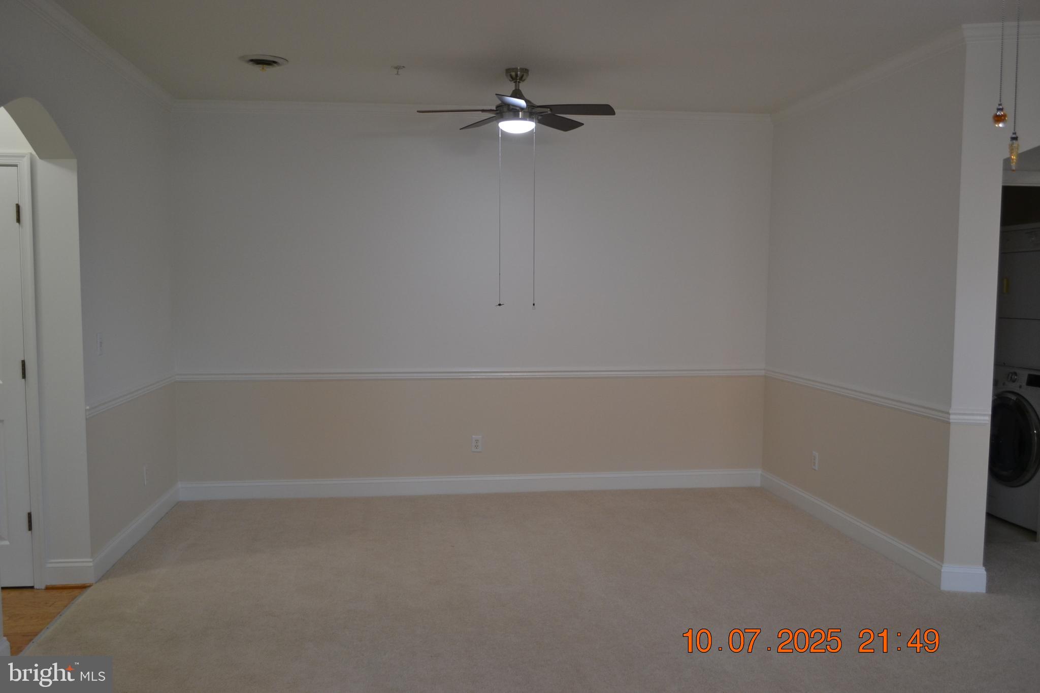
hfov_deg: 61.9
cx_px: 520
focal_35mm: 30
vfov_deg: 43.6
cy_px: 346
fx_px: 867
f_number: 4
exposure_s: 1/60
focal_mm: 20
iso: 400
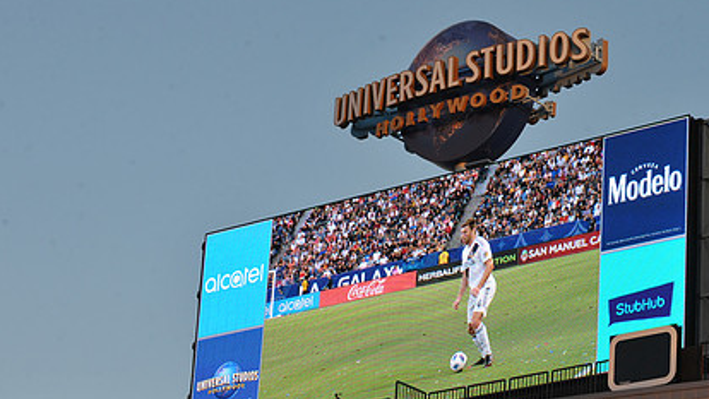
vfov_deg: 9.2
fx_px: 2482
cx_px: 454
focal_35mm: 132
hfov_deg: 16.2
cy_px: 236
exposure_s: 1/400
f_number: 10
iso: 640
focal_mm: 90
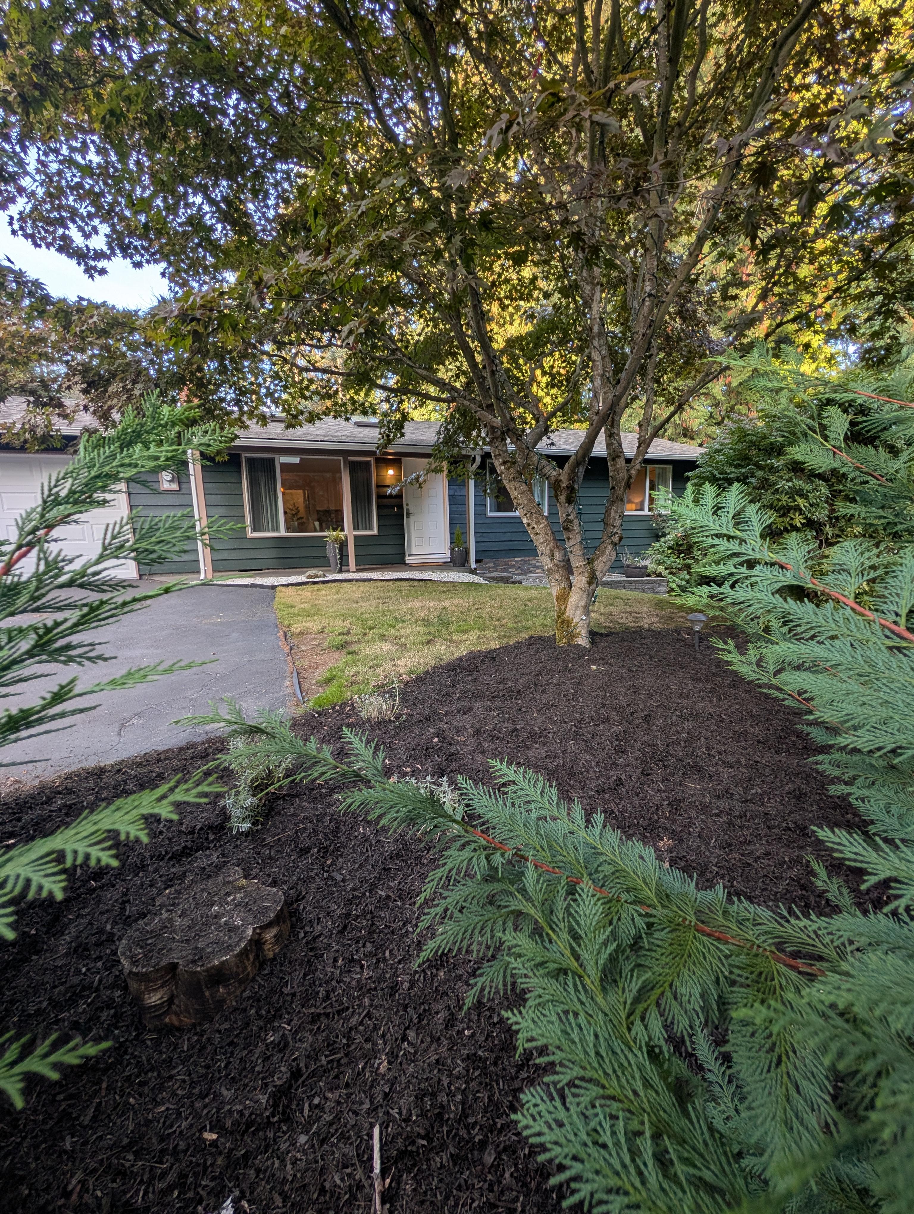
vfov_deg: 110.5
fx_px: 421
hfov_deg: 94.6
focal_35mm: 12
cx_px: 457
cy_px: 607
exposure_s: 1/192
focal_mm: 2.02
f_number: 1.7
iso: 44
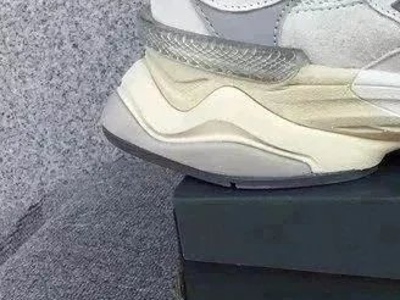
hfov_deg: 21.2
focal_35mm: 85
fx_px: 982
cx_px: 500
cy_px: 129
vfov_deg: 17.4
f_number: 2.4
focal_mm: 3.3
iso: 25
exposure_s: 1/283
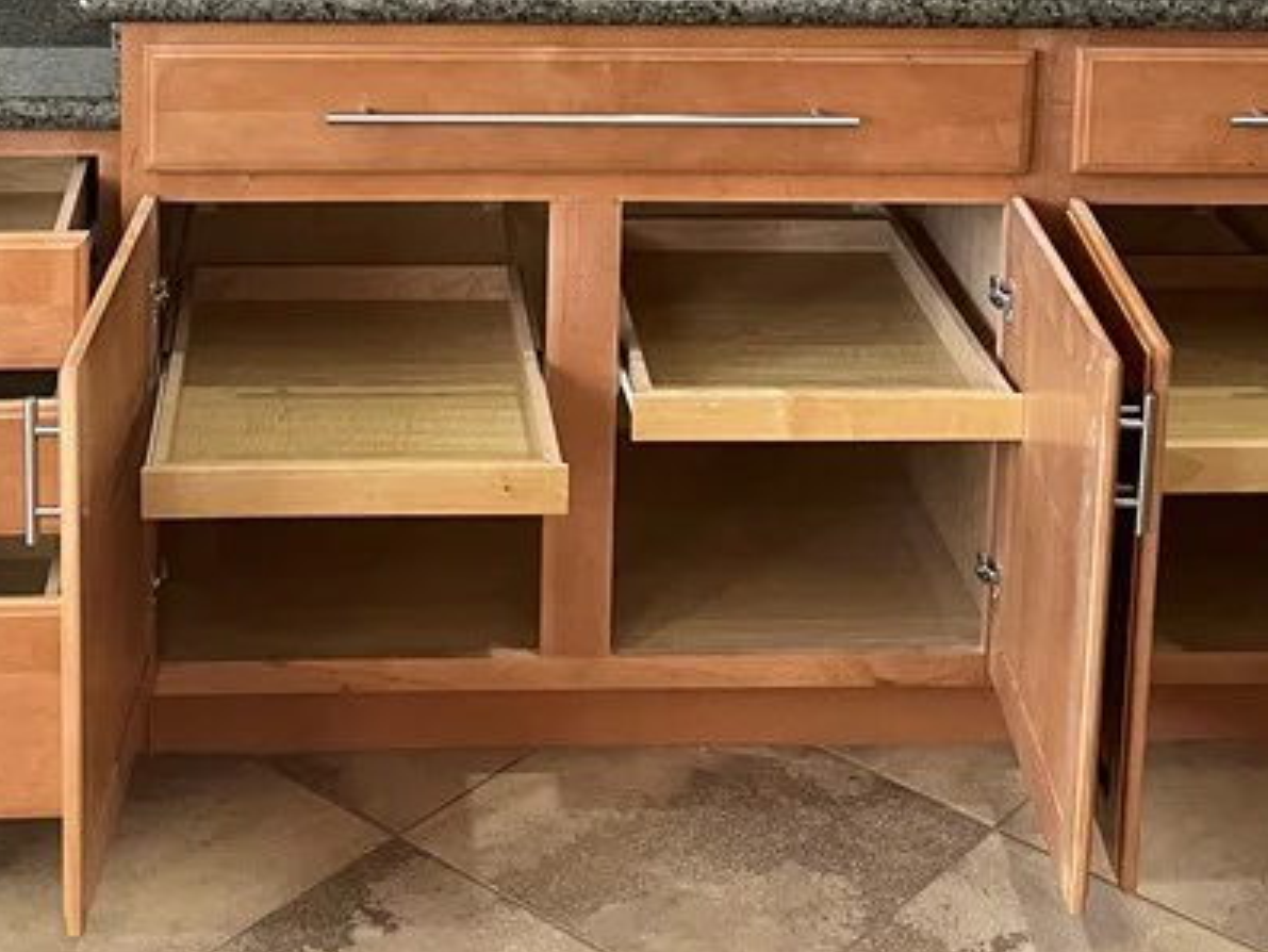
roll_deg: -0.7
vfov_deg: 20.5
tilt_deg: -8.9
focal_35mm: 67
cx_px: 492
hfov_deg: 28.9
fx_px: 2455
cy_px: -188
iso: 200
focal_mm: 4.2
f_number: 1.6
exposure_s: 1/60
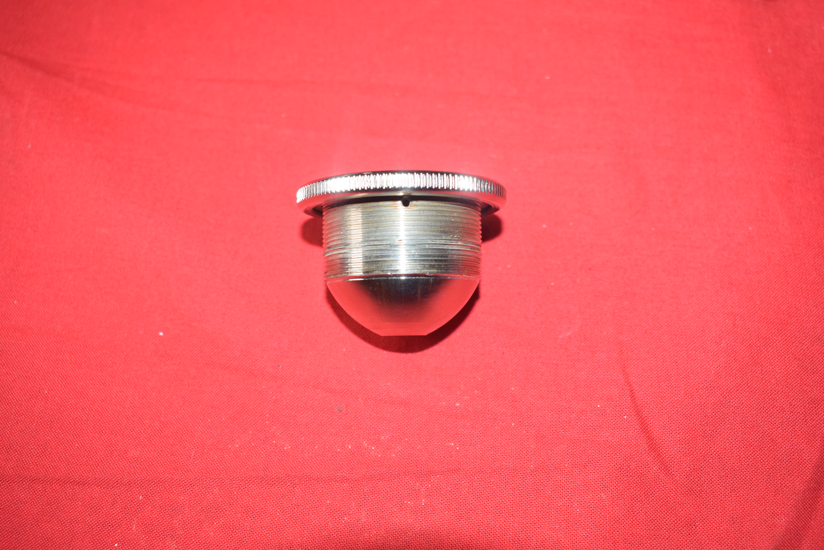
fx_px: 859
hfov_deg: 51.3
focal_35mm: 38
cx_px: 412
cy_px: 275
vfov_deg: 35.5
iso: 1000
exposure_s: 1/160
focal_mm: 25
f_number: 5.6
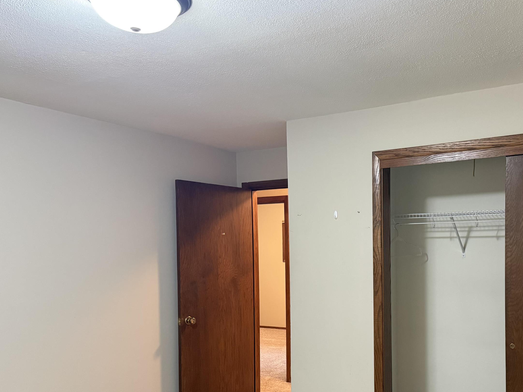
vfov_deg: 41.2
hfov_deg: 52.5
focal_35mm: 34
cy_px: 264
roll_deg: +0.6
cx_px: 363
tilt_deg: -1.3
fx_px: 514
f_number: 1.78
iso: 640
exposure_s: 1/60
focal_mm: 6.76
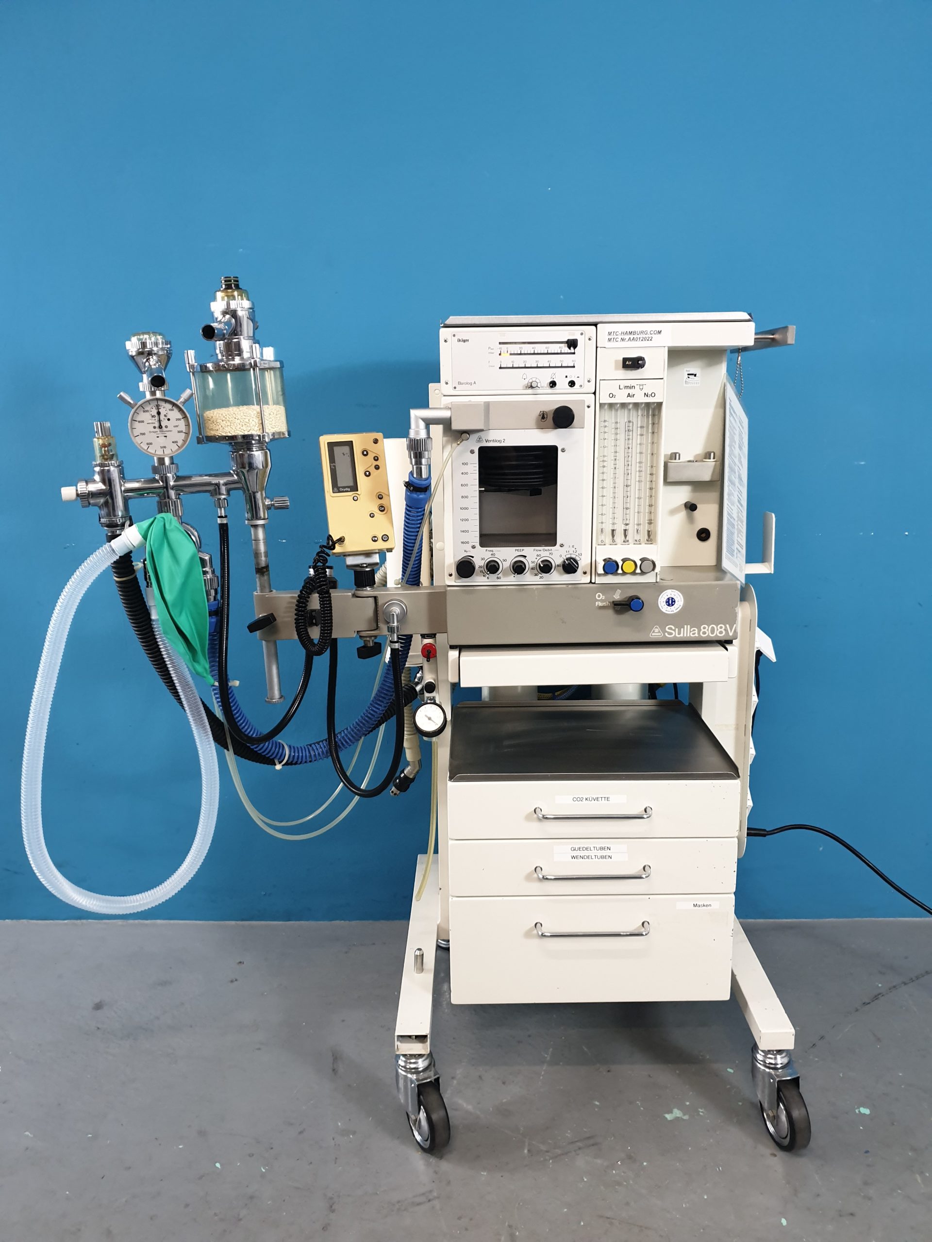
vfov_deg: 67.3
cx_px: 466
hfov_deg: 53.1
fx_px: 933
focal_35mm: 26
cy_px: 621
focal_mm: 4.3
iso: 250
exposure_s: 1/50
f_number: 1.5
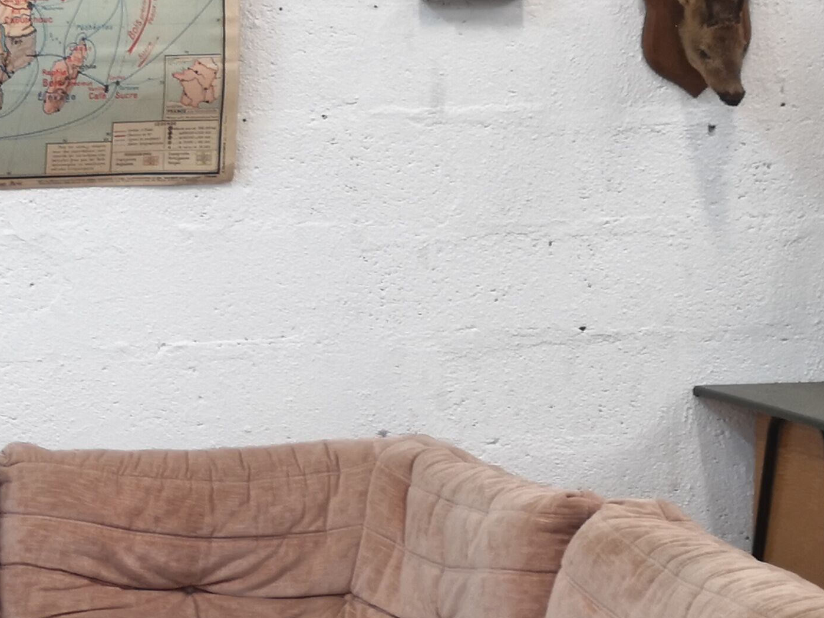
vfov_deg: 14.0
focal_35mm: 105
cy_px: 498
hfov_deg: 18.4
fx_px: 2500
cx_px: 59
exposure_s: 1/7.69
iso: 50
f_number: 1.8
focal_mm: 3.95
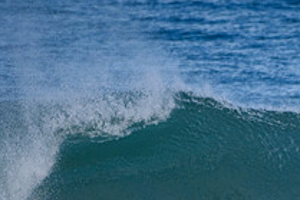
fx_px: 14588
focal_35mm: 1752
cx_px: 329
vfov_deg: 0.8
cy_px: 264
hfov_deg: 1.2
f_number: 5.6
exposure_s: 1/2000
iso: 400
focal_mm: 420
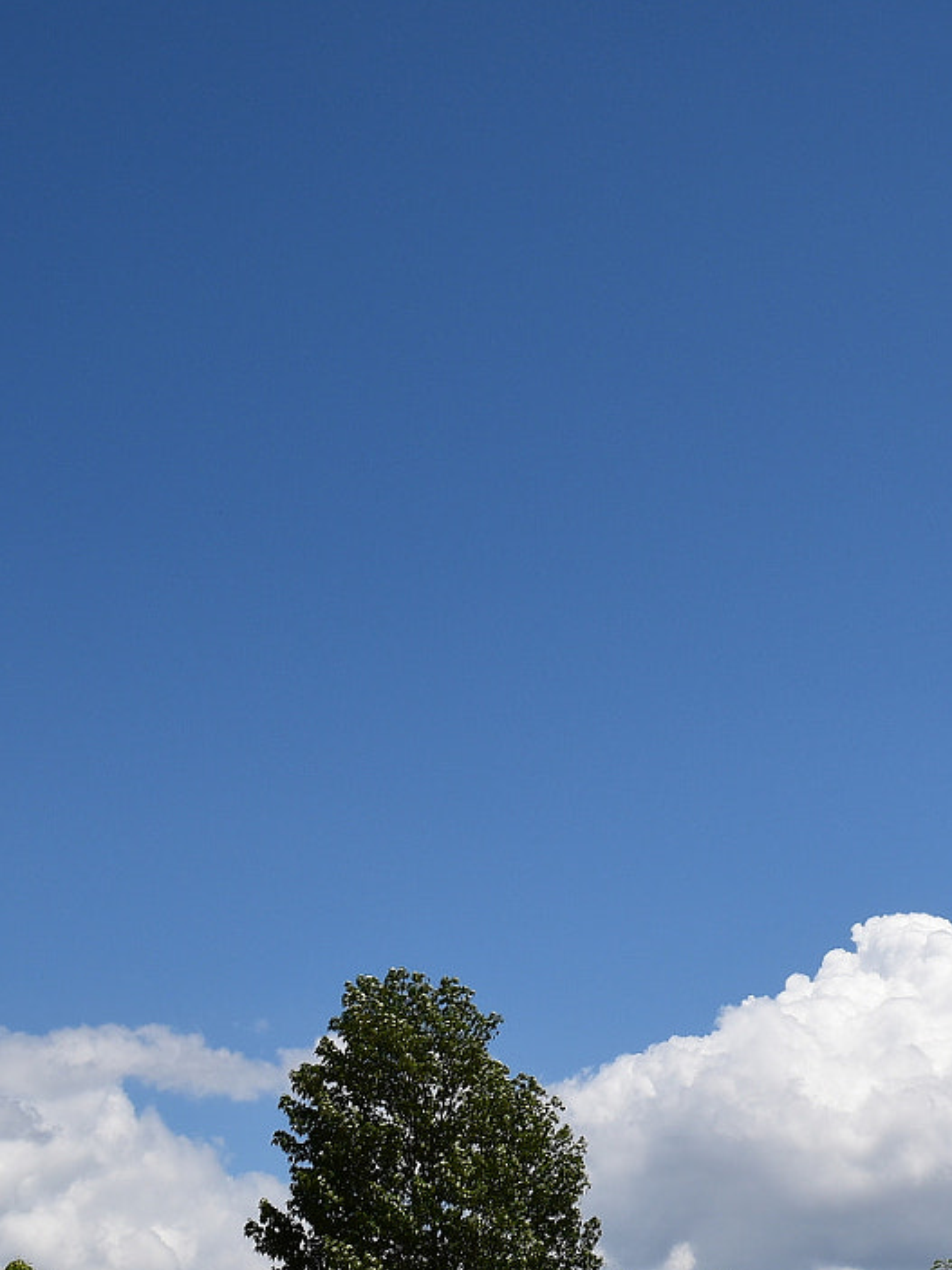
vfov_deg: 23.8
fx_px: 3011
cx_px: 983
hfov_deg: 17.5
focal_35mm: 82
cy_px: 701
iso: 200
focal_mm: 25
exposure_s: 1/500
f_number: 11
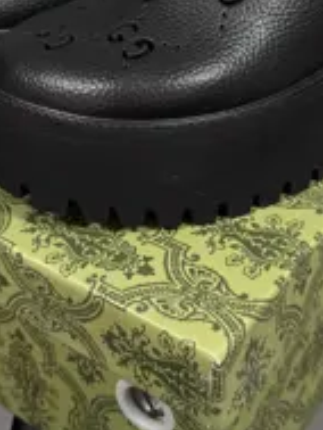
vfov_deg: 30.9
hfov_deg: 24.0
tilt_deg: -12.4
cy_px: 89
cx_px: 150
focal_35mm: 61
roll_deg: +0.9
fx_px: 758
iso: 250
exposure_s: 1/60
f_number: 1.78
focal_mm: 6.76
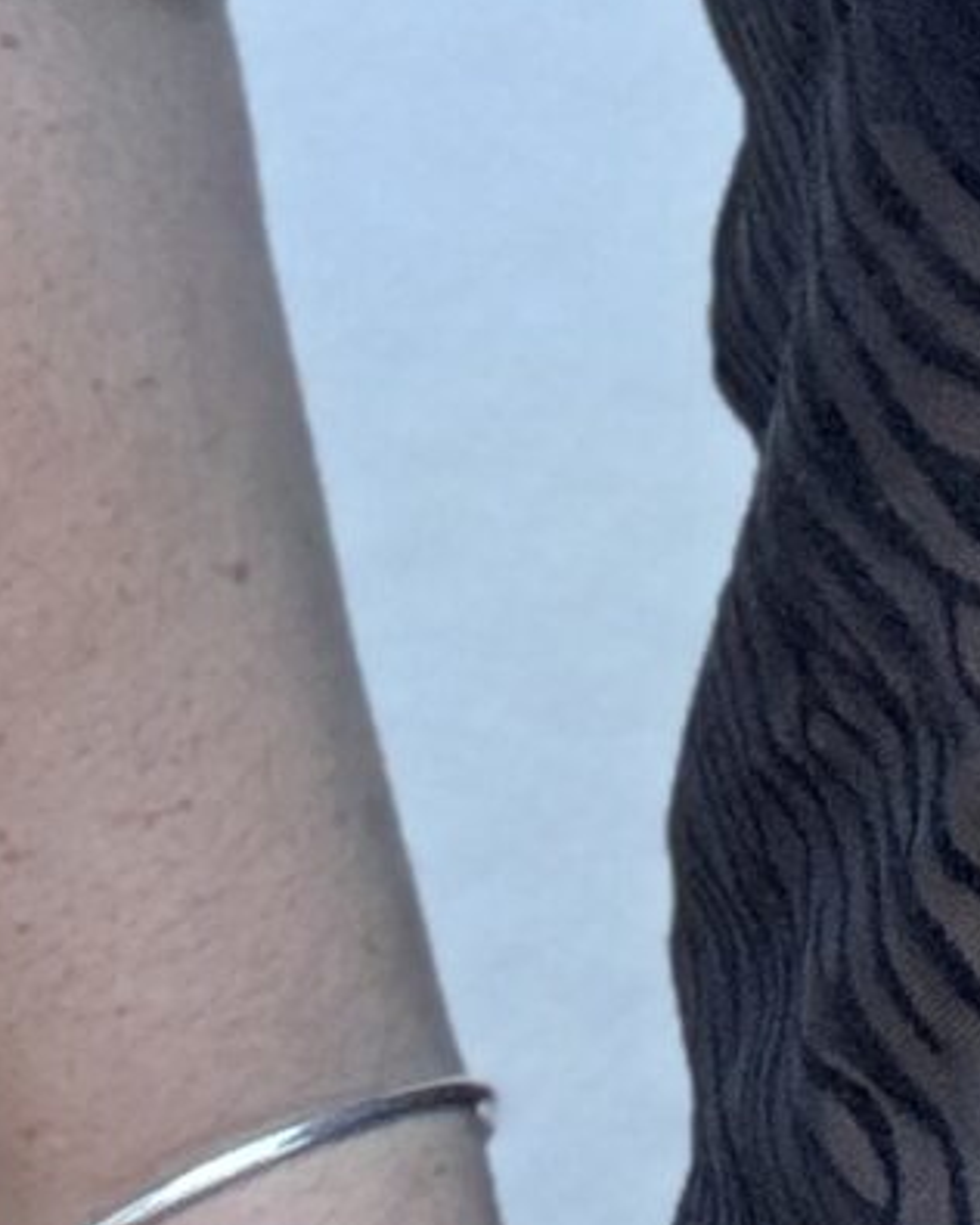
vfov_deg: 9.8
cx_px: 2146
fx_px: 6889
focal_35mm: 190
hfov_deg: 7.7
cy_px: -763
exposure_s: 1/73
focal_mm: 2.69
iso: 80
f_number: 1.9
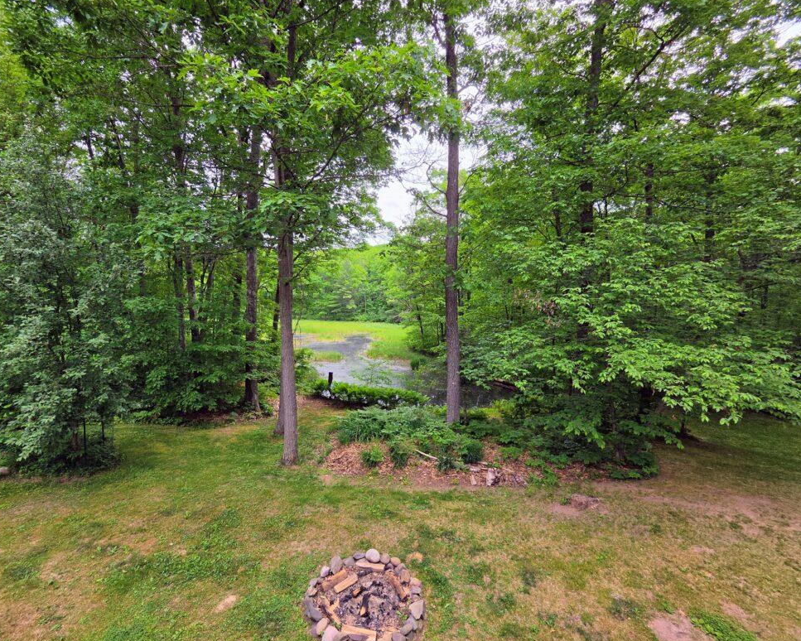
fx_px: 332
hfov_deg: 100.4
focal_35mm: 14
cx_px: 364
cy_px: 326
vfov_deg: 88.0
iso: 100
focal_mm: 2.2
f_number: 2.2
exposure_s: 1/927
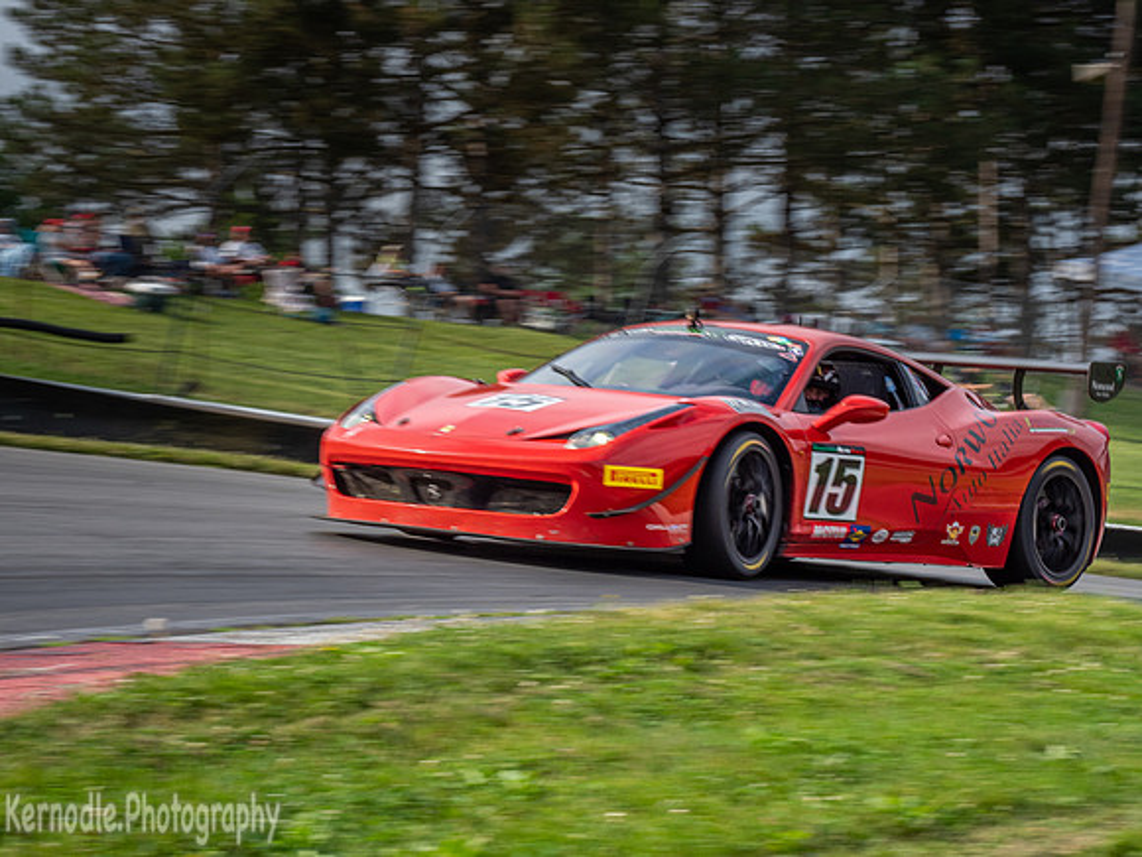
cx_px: 571
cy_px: 428
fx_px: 3761
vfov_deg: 13.0
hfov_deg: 17.3
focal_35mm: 114
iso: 200
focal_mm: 57
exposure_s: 1/125
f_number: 11
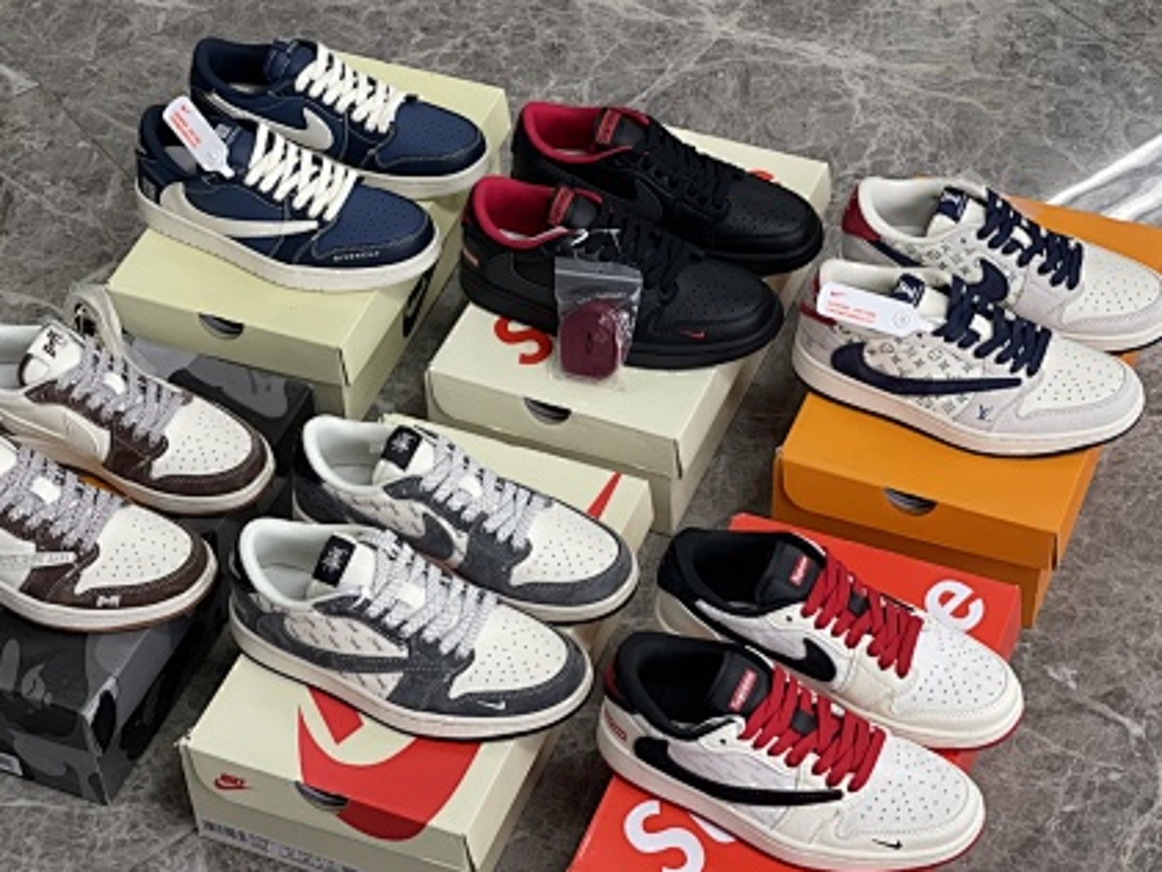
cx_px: 530
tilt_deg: -47.1
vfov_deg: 19.4
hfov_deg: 25.6
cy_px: 459
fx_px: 2552
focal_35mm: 76
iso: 250
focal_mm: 7.5
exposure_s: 1/121
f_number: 2.2
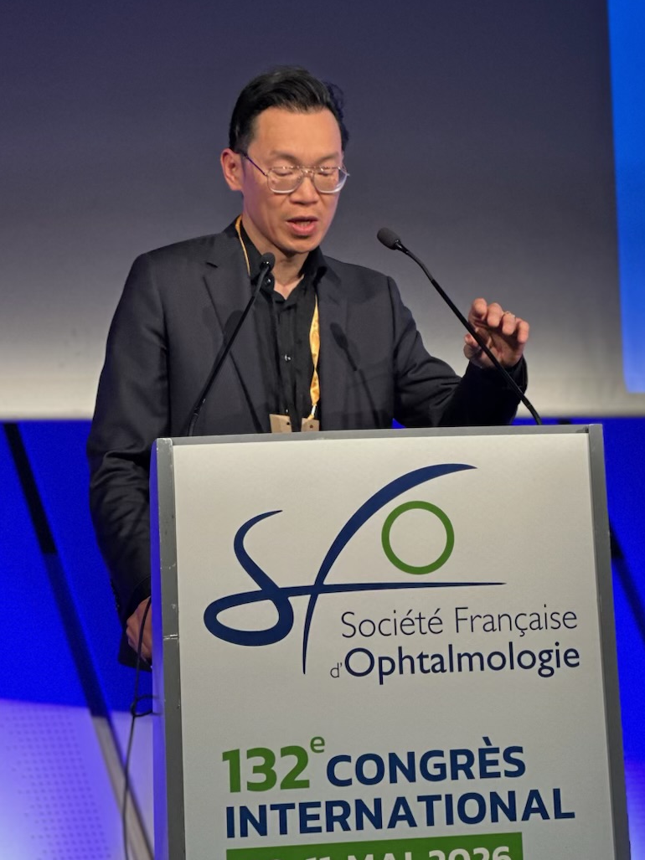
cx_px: 448
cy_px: 237
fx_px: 2982
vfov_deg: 16.4
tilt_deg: +11.0
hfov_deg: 12.3
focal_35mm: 120
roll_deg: +0.8
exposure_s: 1/40
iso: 250
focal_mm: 9
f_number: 2.8
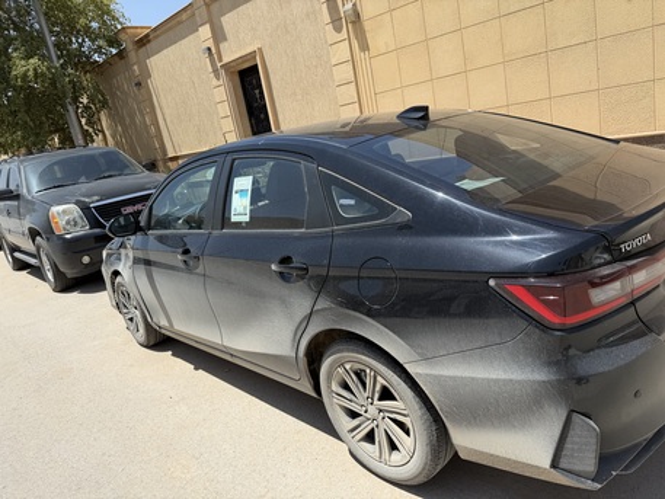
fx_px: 461
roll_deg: +11.2
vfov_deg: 56.8
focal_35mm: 24
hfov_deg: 71.6
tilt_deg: -11.5
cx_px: 332
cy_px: 250
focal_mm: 6.76
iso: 80
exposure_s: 1/4405
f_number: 1.78
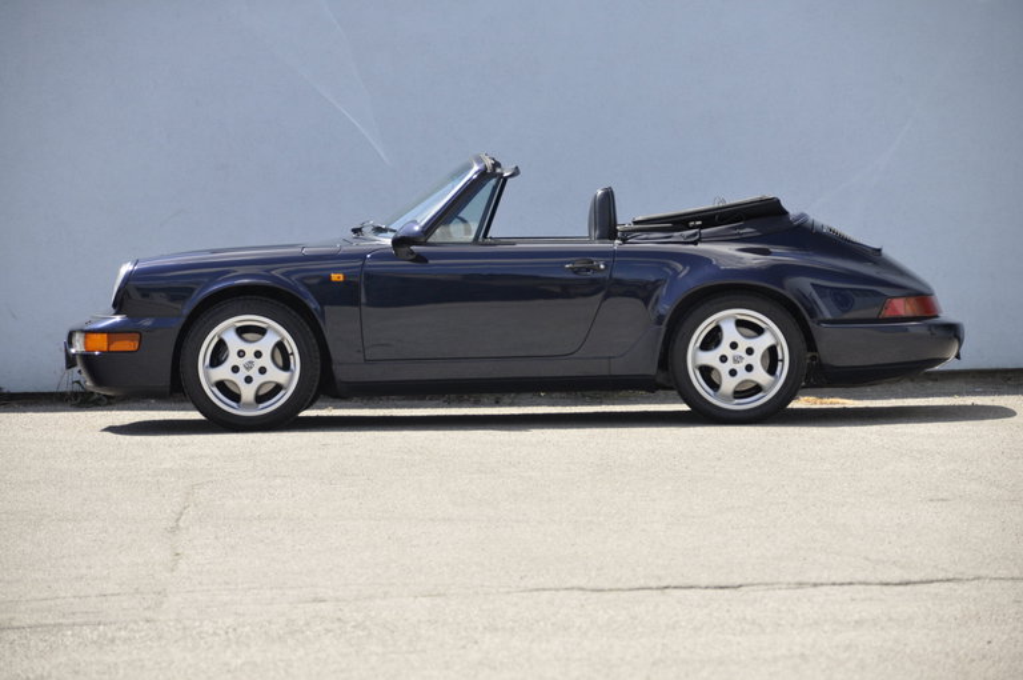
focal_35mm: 183
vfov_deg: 7.5
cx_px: 512
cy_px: 340
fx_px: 5194
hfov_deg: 11.2
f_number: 5.6
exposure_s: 1/500
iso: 500
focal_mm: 122
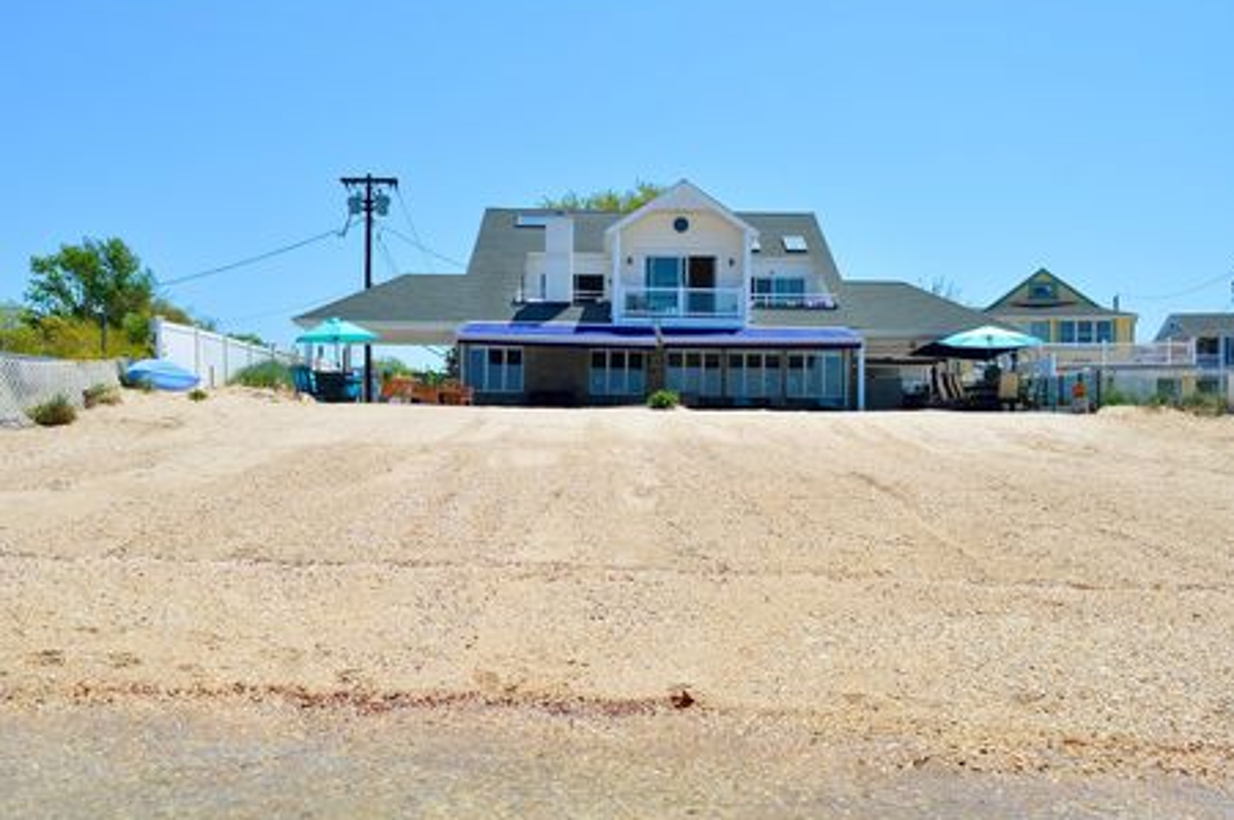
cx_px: 595
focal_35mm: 30
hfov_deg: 62.0
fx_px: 1027
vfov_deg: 43.5
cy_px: 422
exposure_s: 1/320
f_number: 9
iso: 100
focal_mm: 18
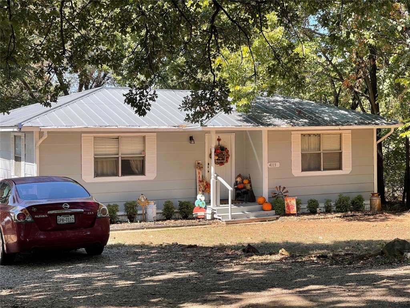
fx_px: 758
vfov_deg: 22.9
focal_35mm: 64
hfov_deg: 30.3
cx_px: 205
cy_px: 154
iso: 20
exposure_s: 1/327
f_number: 2.2
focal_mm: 7.5
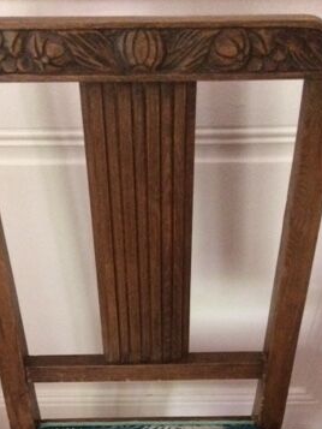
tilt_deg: -54.2
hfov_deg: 28.0
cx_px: 153
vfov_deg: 34.8
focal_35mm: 52
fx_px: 645
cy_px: 383
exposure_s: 1/17
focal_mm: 4.15
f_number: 2.2
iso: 640
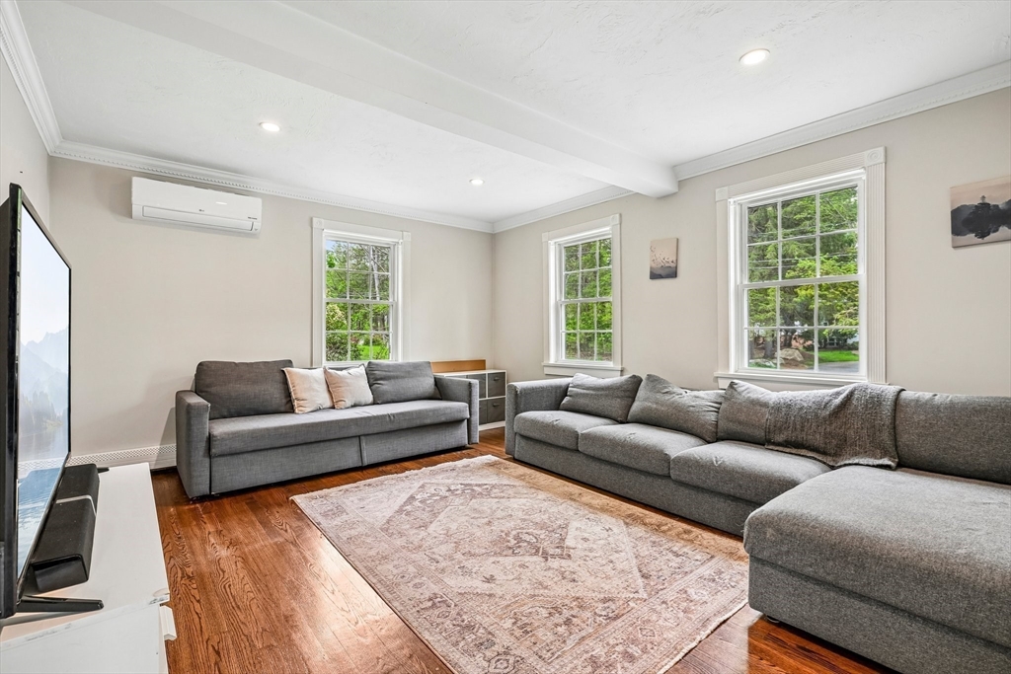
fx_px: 449
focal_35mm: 16
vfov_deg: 73.8
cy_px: 337
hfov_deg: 96.7
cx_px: 506
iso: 400
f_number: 8
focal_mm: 16
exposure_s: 1/8
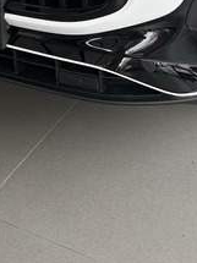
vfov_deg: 17.4
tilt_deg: -13.7
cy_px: -202
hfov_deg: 15.8
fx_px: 706
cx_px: 133
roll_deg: +1.2
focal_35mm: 93
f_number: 1.5
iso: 32
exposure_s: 1/145
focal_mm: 5.7
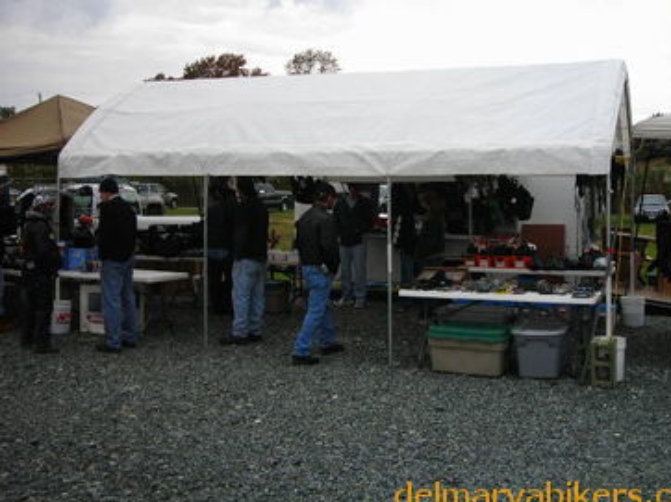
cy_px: 233
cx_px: 356
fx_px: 814
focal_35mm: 42
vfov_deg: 34.3
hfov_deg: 44.8
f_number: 3.2
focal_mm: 6.3
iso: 50
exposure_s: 1/189
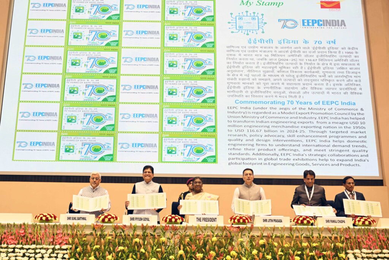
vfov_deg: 38.9
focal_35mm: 34
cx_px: 194
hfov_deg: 55.8
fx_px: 367
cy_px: 130
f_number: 4.5
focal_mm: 34
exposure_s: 1/125
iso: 1600
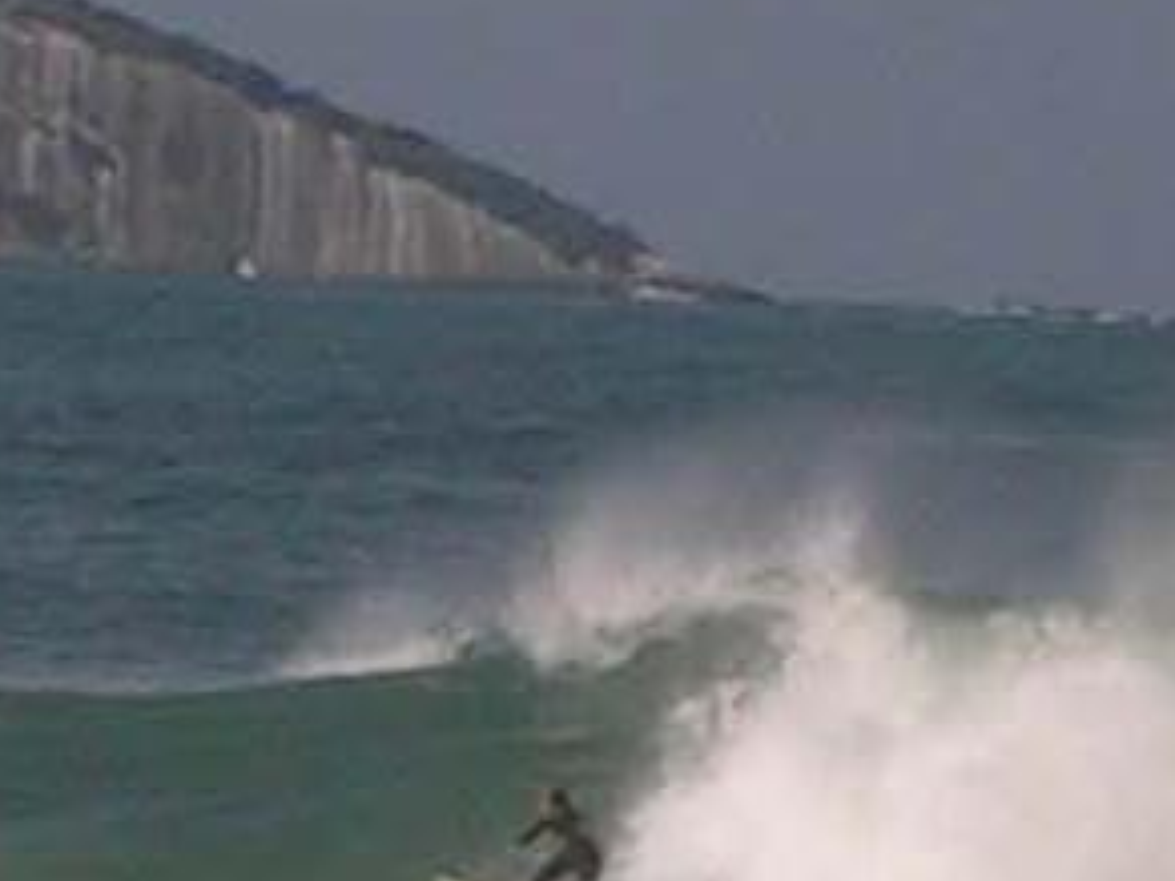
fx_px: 8316
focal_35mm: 245
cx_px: 165
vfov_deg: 6.1
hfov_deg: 8.1
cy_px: 587
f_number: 7.1
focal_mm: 13
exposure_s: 1/496
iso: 50
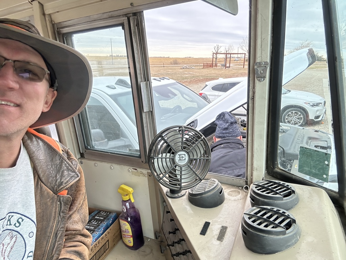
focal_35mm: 23
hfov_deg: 73.9
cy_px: 130
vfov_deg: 58.9
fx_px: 230
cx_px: 173
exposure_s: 1/121
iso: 64
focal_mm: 2.69
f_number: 1.9
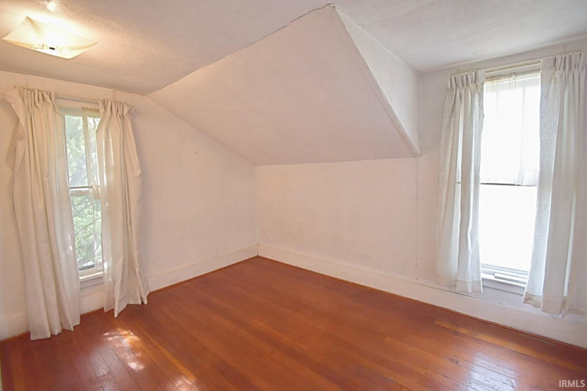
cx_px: 294
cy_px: 196
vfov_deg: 77.3
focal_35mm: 15
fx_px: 245
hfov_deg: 100.4
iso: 400
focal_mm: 10
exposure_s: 1/40
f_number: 4.5
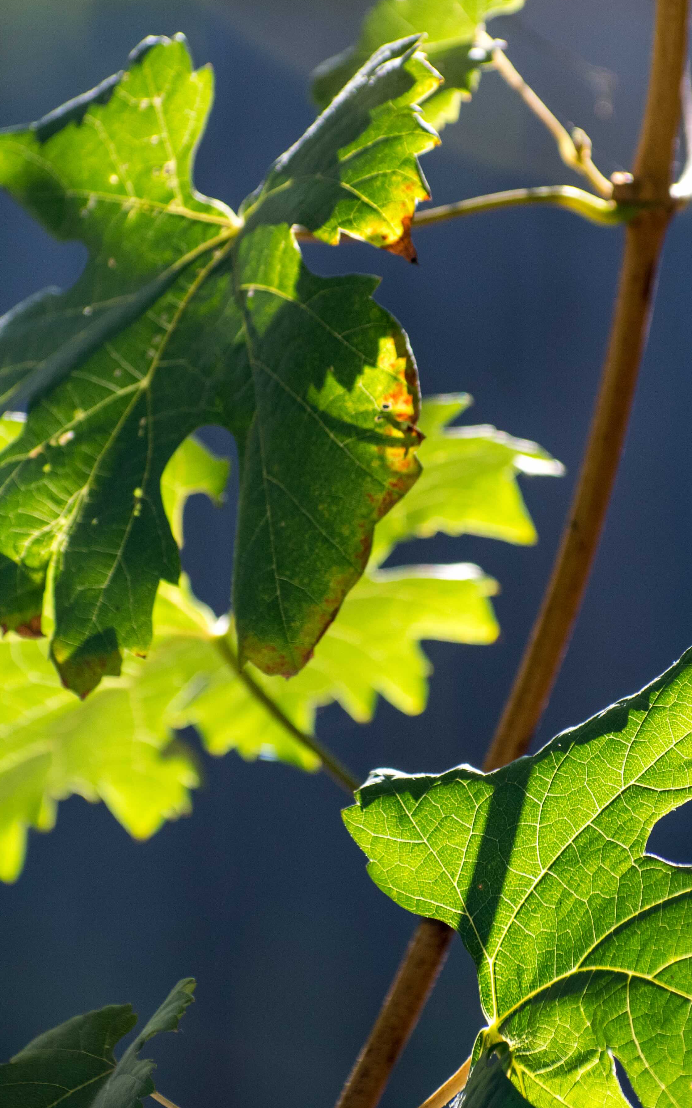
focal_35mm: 475
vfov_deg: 4.4
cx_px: 408
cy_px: 565
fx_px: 14333
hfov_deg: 2.8
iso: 450
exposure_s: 1/640
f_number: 5.3
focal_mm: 200
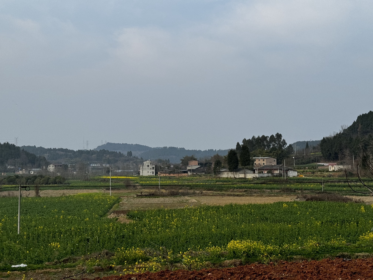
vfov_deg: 30.3
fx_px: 517
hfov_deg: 39.7
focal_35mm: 48
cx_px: 186
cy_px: 140
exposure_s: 1/1027
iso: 64
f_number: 1.78
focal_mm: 6.76
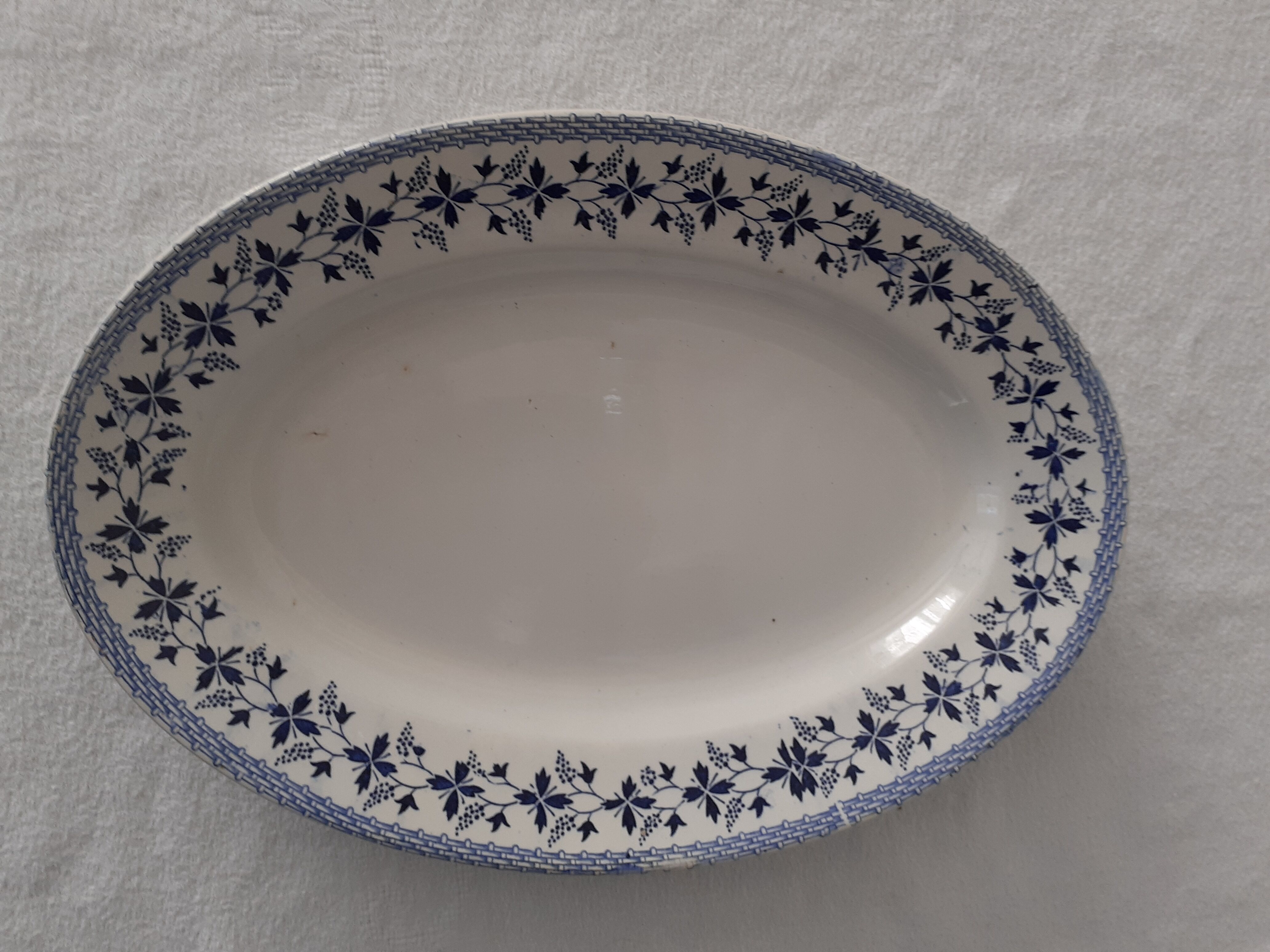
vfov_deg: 51.4
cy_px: 476
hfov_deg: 65.3
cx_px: 635
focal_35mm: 27
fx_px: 991
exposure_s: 1/50
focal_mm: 3.6
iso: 40
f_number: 1.9
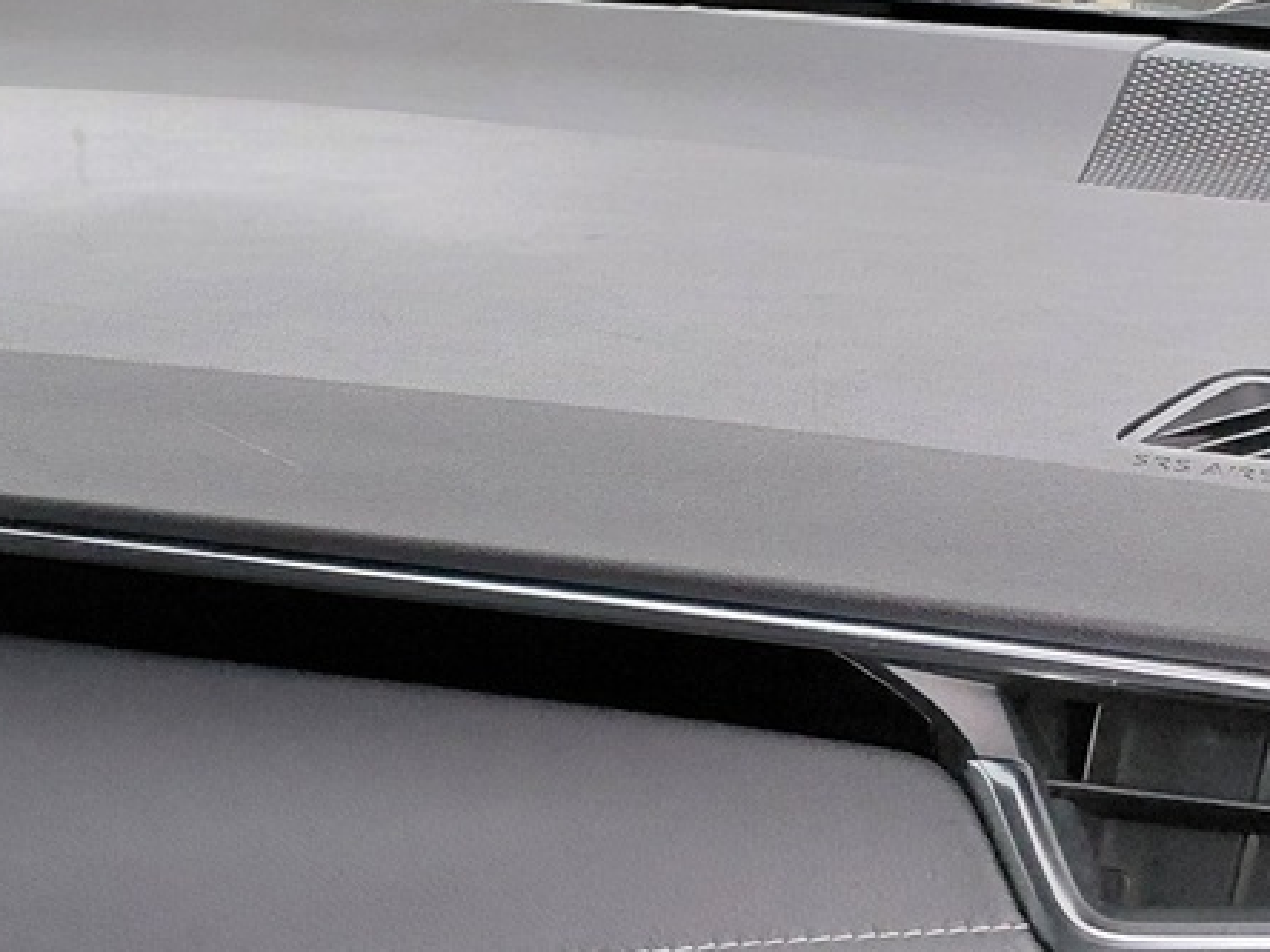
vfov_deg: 16.3
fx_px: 2972
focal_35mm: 81
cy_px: 1512
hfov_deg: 21.8
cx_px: -358
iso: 500
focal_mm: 4.69
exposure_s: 1/25
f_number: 1.8
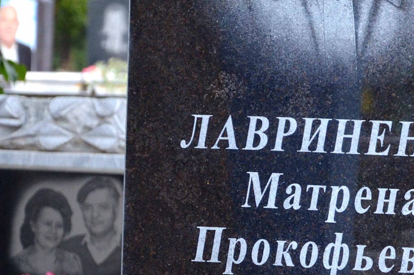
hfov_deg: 8.3
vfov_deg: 5.6
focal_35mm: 246
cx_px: 484
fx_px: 2824
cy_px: -8
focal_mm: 66
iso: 800
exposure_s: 1/160
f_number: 5.3
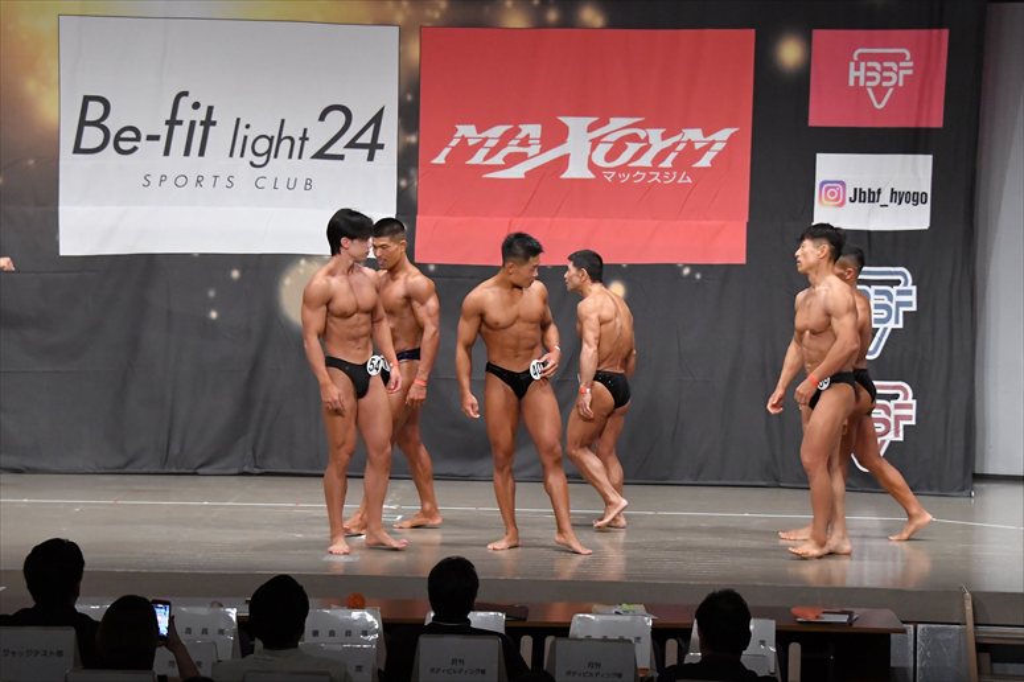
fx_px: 3326
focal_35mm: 117
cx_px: 512
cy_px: 341
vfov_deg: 11.7
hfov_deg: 17.5
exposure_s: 1/400
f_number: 5.6
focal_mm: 78
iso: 6400
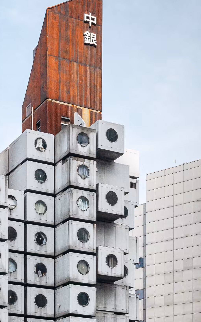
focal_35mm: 73
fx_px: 640
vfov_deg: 27.8
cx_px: 24
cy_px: 245
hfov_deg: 17.6
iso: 640
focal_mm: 26
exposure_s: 1/500
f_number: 11
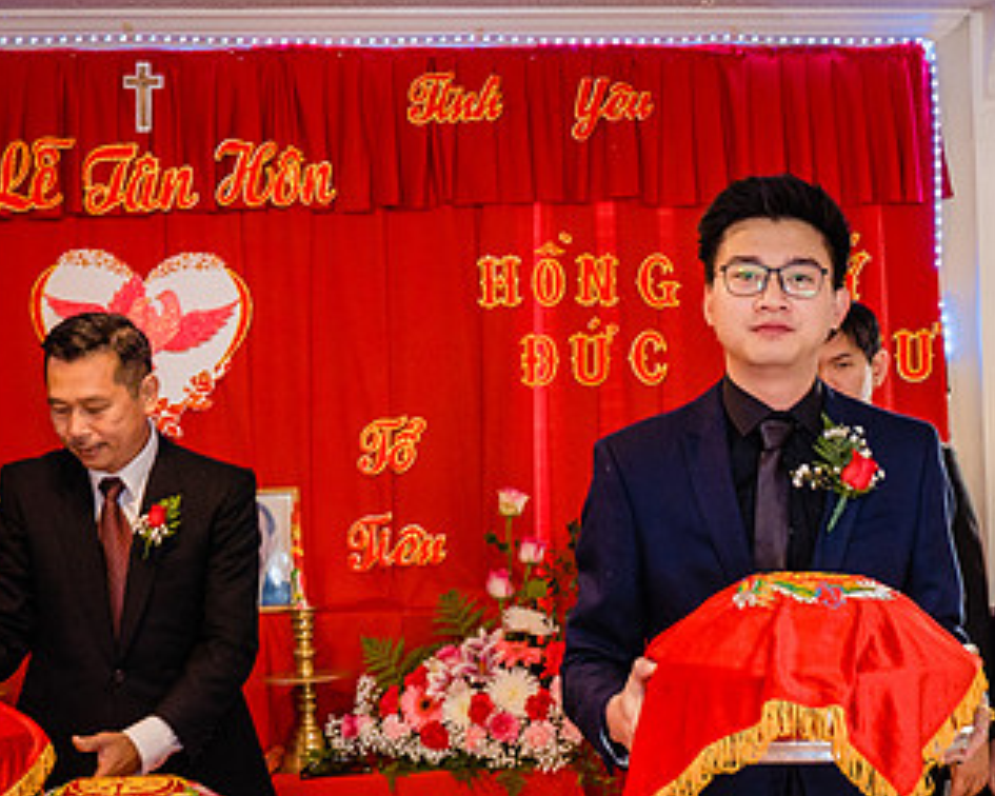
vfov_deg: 20.7
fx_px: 2179
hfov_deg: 25.5
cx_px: 709
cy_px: 367
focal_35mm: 74
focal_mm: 28
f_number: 4
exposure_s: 1/125
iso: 1000
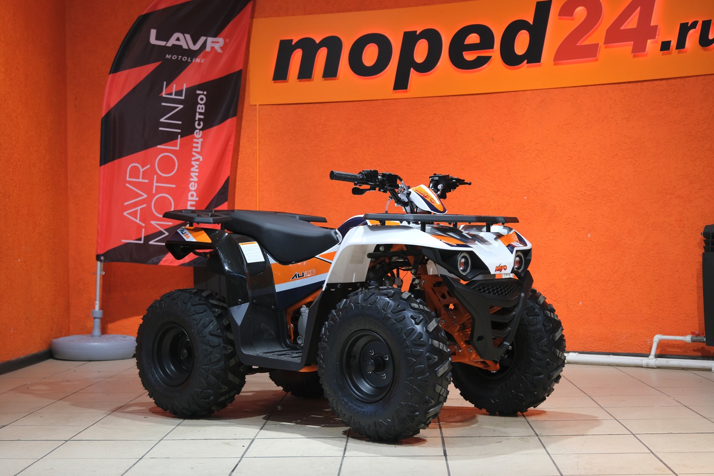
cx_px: 357
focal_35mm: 59
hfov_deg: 33.9
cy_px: 238
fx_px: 1170
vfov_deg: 23.0
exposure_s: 1/100
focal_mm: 39.3
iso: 1250
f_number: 4
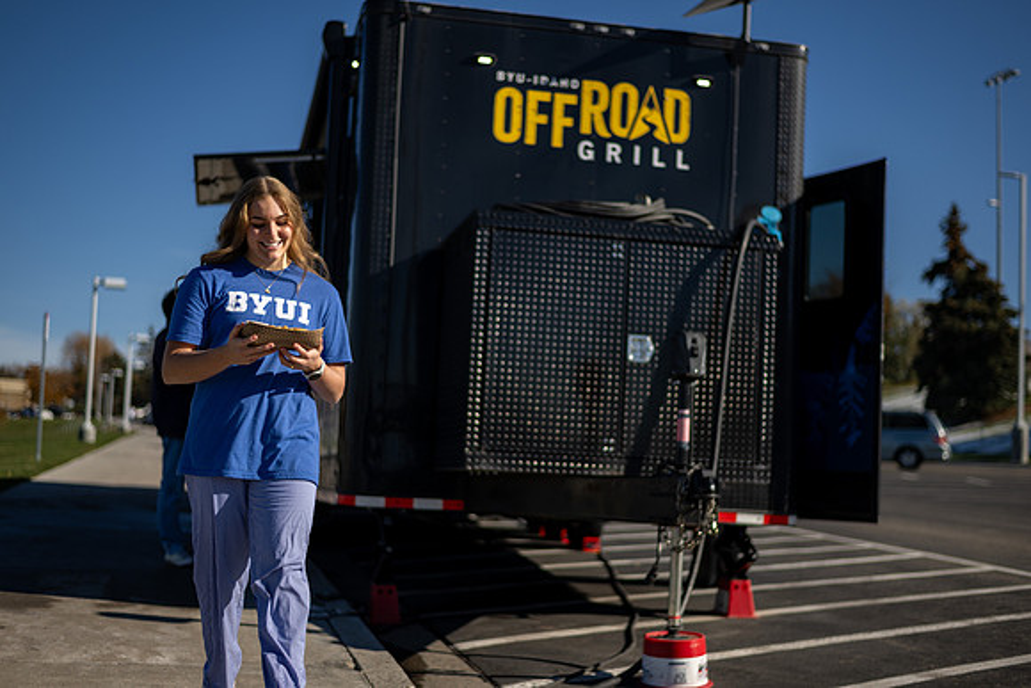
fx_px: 1432
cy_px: 344
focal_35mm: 50
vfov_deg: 27.0
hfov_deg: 39.6
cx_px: 516
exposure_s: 1/6400
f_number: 1.8
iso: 100
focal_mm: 50
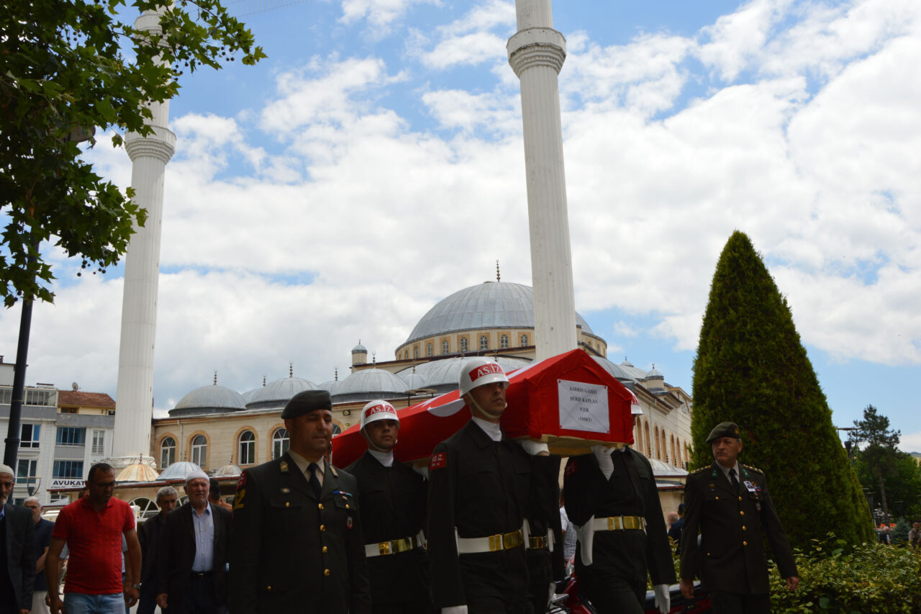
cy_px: 307
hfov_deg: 57.2
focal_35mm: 33
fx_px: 844
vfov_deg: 40.0
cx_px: 460
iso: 100
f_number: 11
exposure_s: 1/200
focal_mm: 22
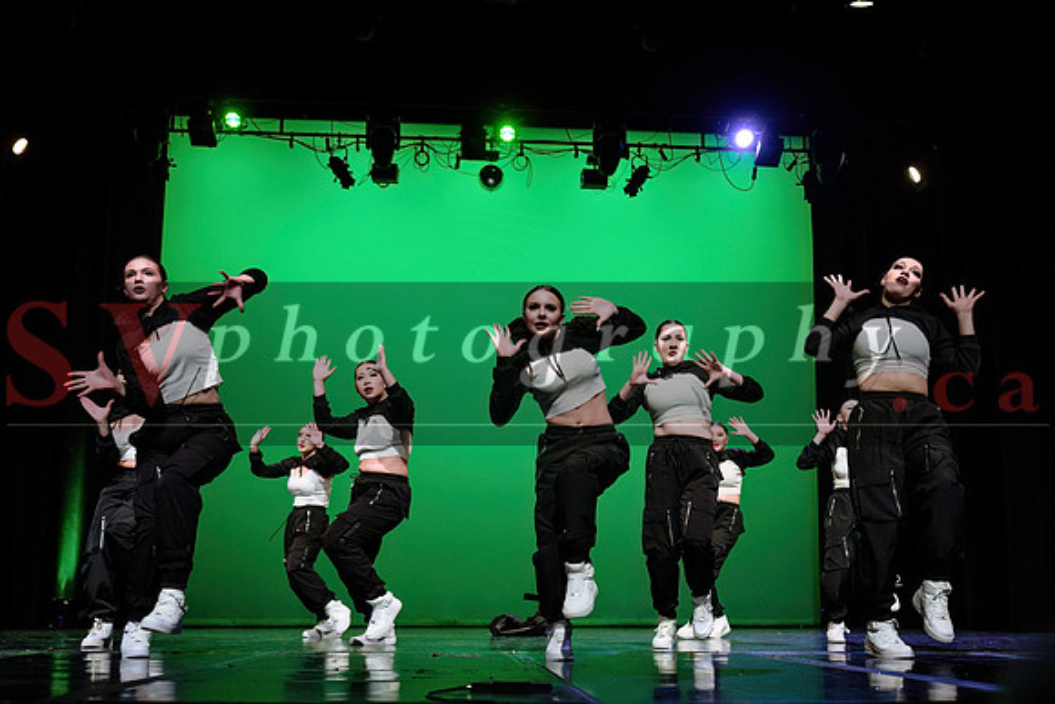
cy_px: 435
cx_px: 550
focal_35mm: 38
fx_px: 1106
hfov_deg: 51.0
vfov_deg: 35.1
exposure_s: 1/270
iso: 1600
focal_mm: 30.5
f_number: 2.8
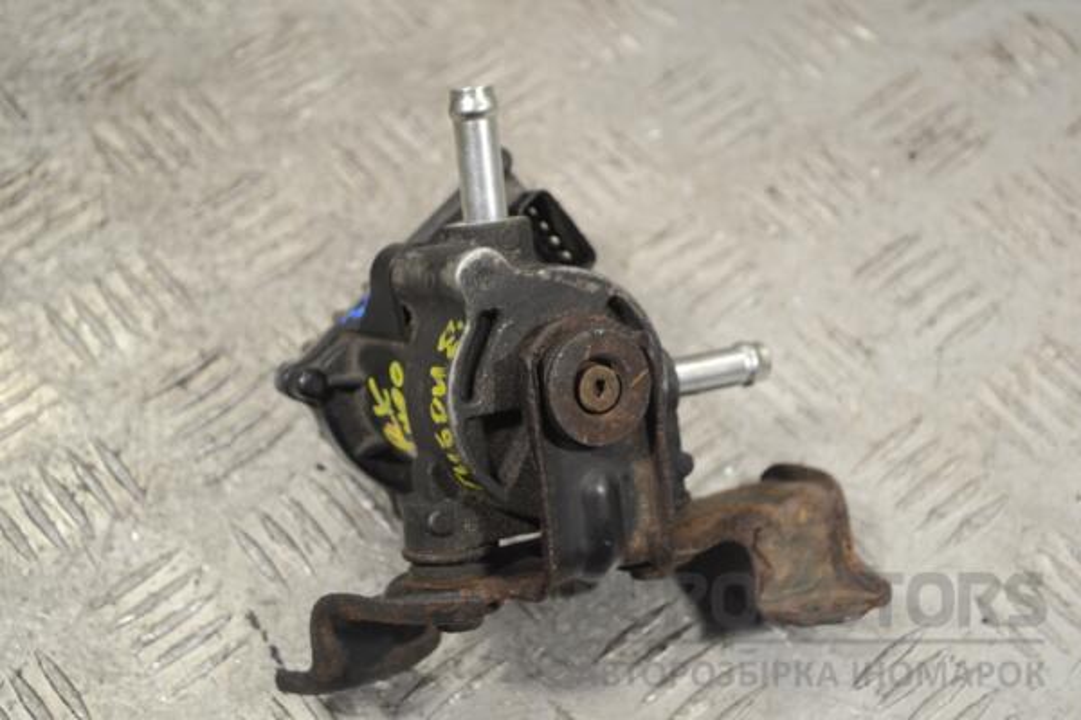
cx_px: 540
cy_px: 360
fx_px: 1802
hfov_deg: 33.4
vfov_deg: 22.6
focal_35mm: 60
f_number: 5.3
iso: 200
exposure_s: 1/30
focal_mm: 40
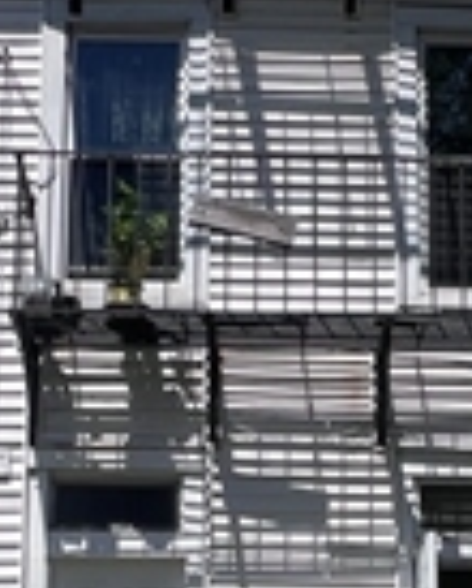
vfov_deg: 25.3
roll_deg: -0.3
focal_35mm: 71
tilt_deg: +9.3
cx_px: 296
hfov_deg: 21.6
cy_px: 605
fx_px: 1237
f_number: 1.8
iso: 32
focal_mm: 1.57
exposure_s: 1/2801
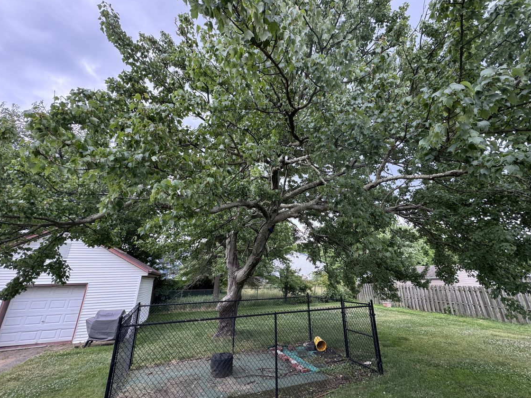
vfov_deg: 81.7
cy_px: 196
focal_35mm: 15
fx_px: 230
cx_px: 279
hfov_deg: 98.1
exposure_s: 1/99
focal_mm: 2.22
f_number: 2.2
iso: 100
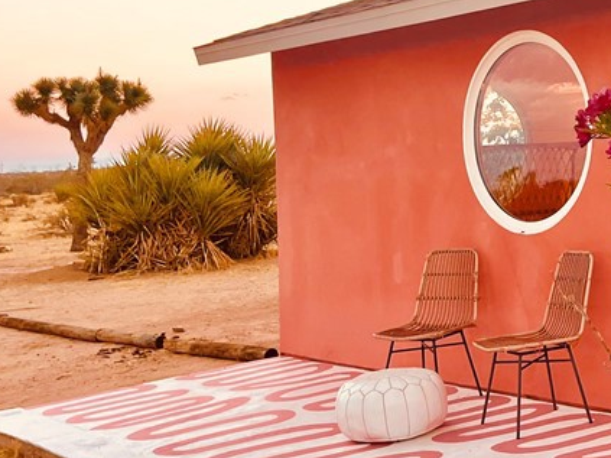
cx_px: 651
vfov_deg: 23.1
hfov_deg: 28.3
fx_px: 1112
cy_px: 123
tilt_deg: +2.2
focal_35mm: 63
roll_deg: +2.9
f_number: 1.6
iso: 80
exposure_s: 1/120
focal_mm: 5.1
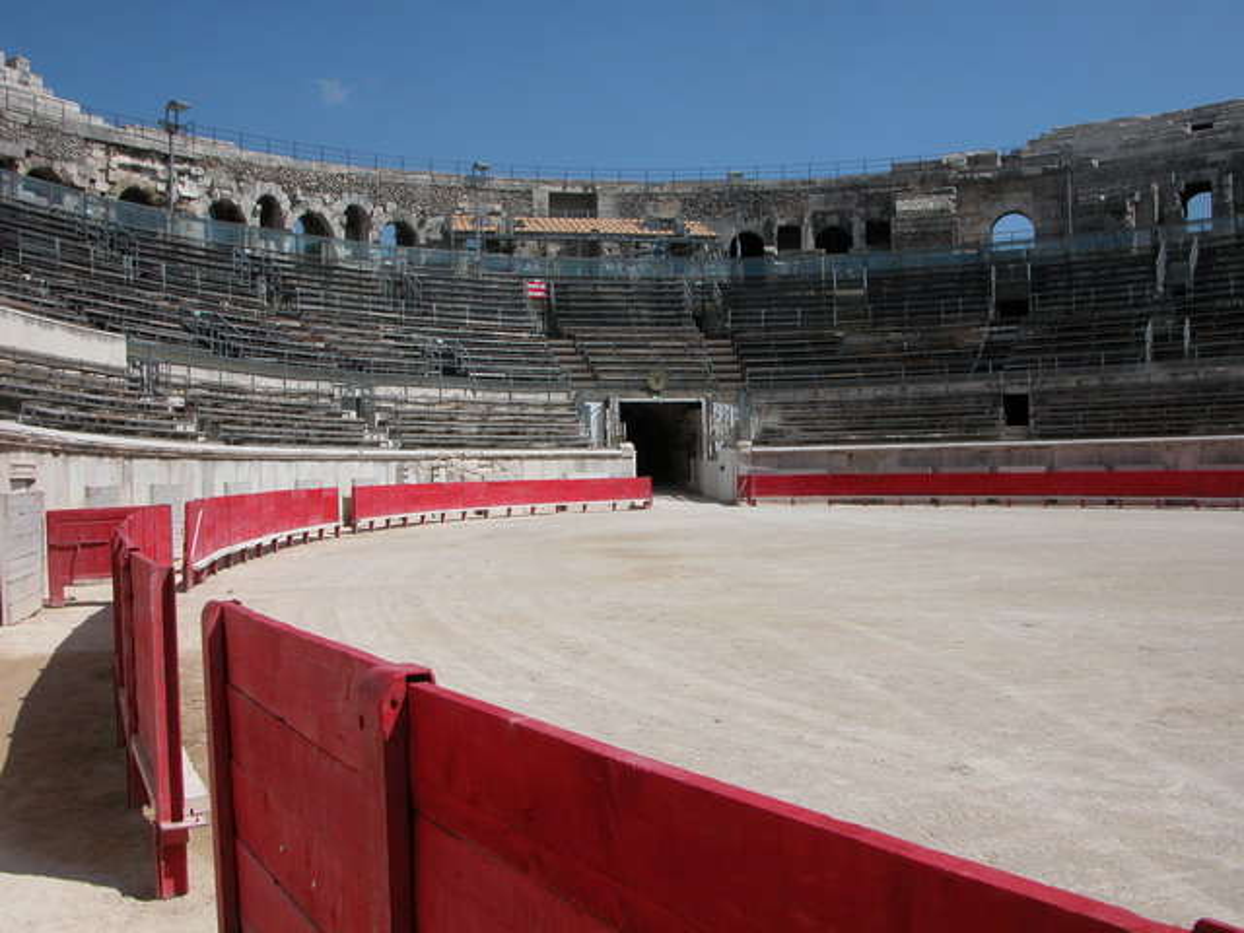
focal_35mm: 35
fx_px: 1258
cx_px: 622
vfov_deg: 40.7
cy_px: 466
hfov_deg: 52.6
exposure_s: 1/484
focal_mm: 8.9
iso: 100
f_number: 7.1
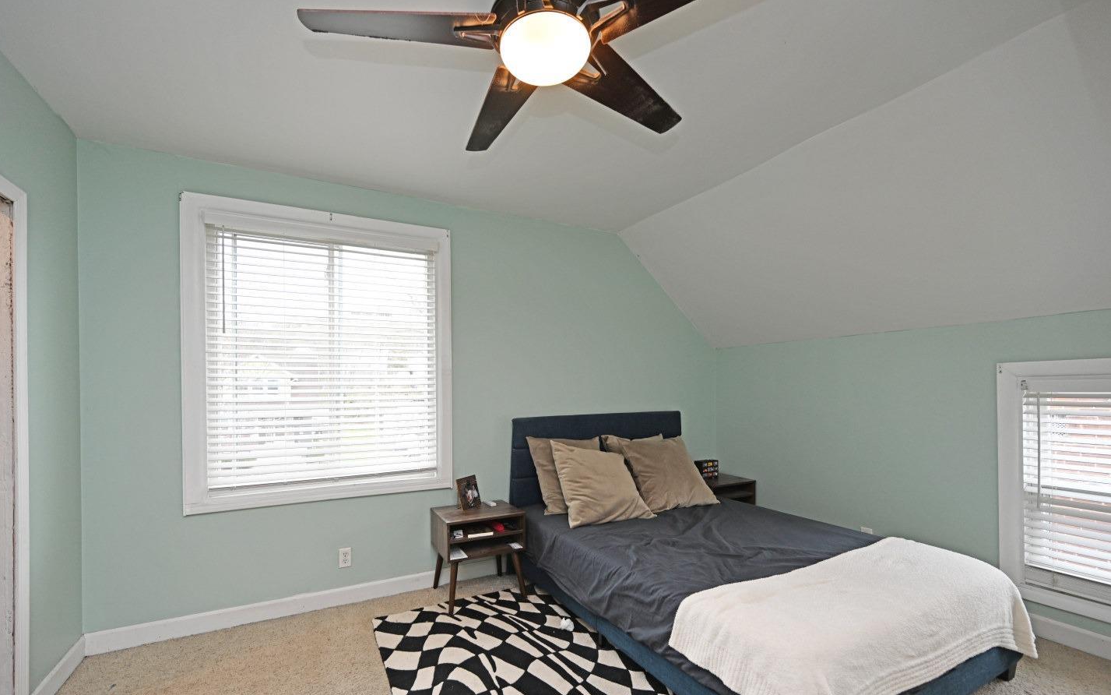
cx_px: 528
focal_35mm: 15
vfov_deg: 74.5
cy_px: 388
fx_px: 454
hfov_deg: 101.4
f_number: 4
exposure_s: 1/60
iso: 320
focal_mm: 14
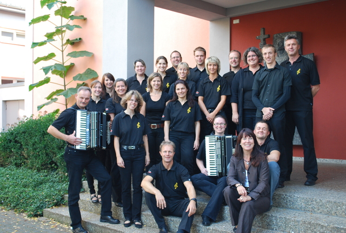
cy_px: 116
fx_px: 434
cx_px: 173
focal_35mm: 45
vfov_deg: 30.0
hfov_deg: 43.5
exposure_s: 1/30
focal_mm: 30
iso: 360
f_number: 4.8
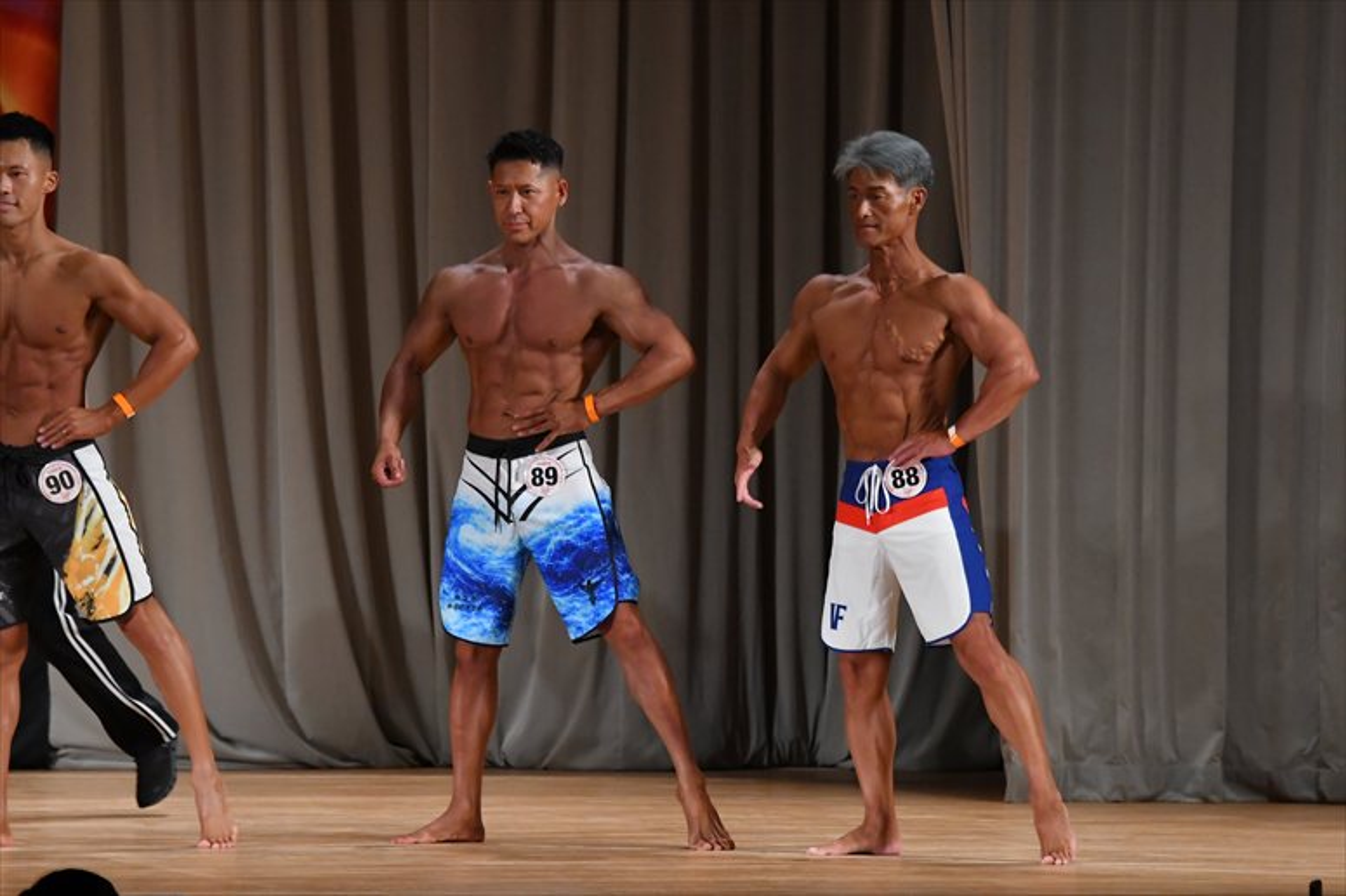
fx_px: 8409
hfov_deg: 9.2
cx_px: 673
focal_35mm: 225
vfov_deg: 6.1
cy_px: 448
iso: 3200
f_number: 5.6
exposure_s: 1/400
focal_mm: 150
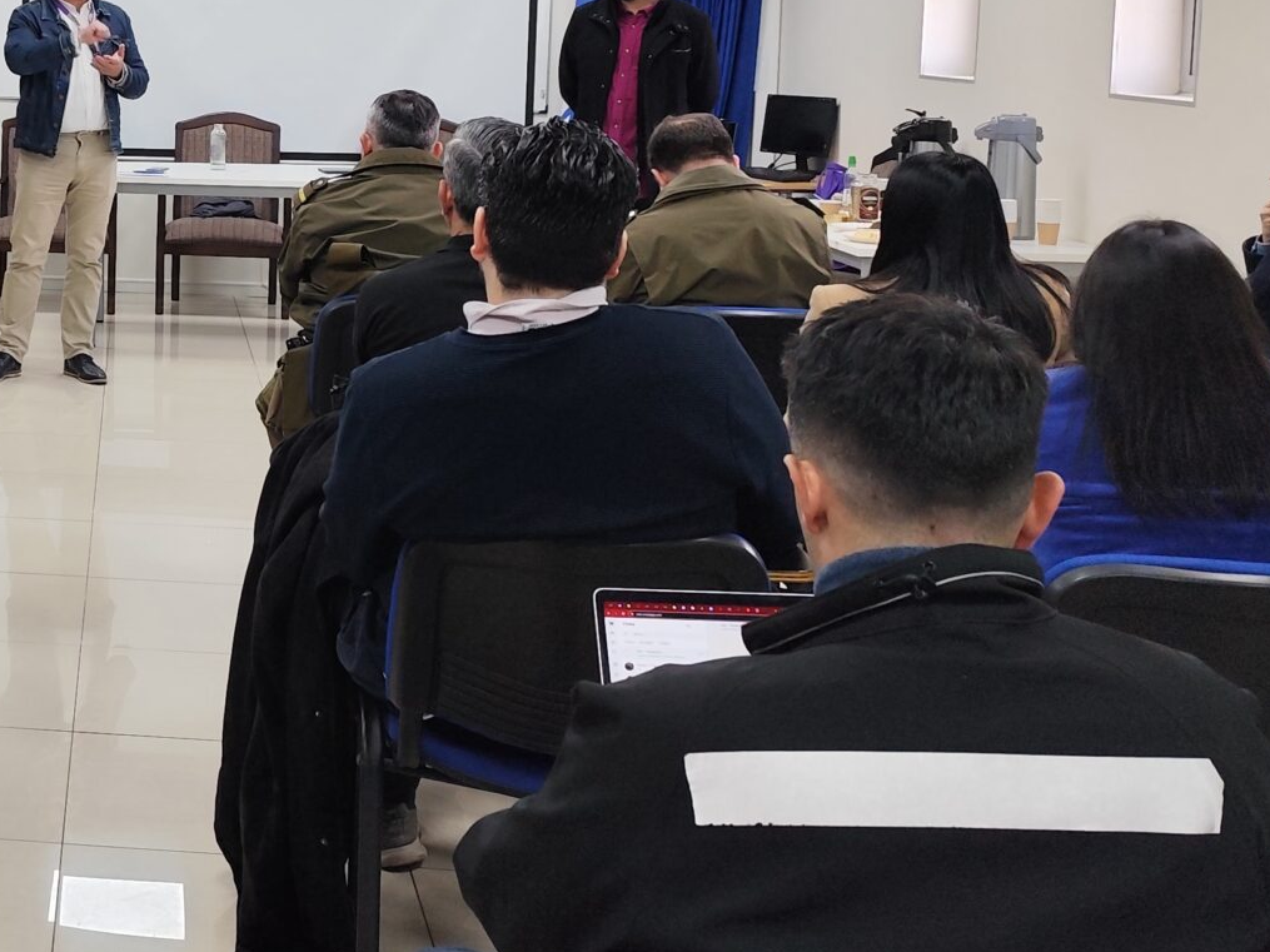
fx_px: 2128
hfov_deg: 29.5
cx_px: -176
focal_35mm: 58
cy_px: 126
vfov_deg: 24.6
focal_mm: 6.14
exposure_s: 1/100
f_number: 1.65
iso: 200
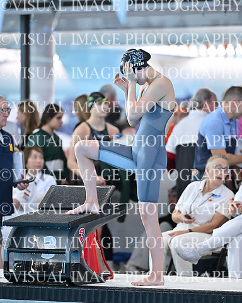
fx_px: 2032
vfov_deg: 8.5
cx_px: 121
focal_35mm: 227
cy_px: 158
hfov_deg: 6.8
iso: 1600
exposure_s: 1/800
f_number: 2.8
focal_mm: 200
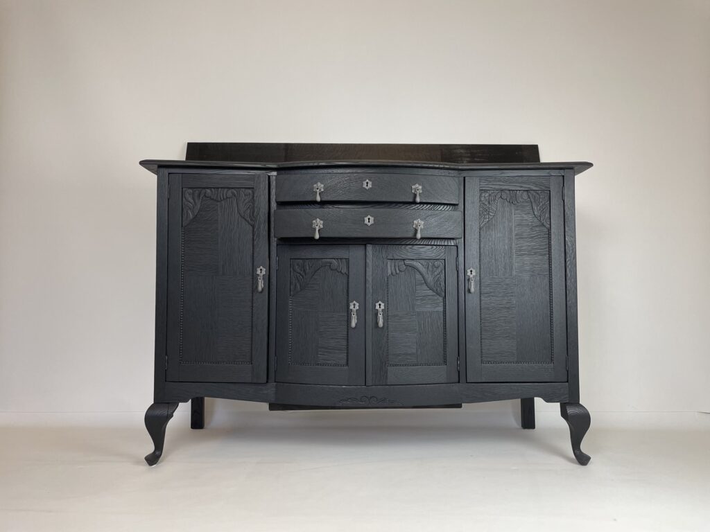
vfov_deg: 53.1
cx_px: 355
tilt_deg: +3.2
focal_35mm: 26
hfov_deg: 67.3
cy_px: 266
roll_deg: +0.1
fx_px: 533
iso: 50
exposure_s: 1/100
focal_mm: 4.2
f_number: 1.6
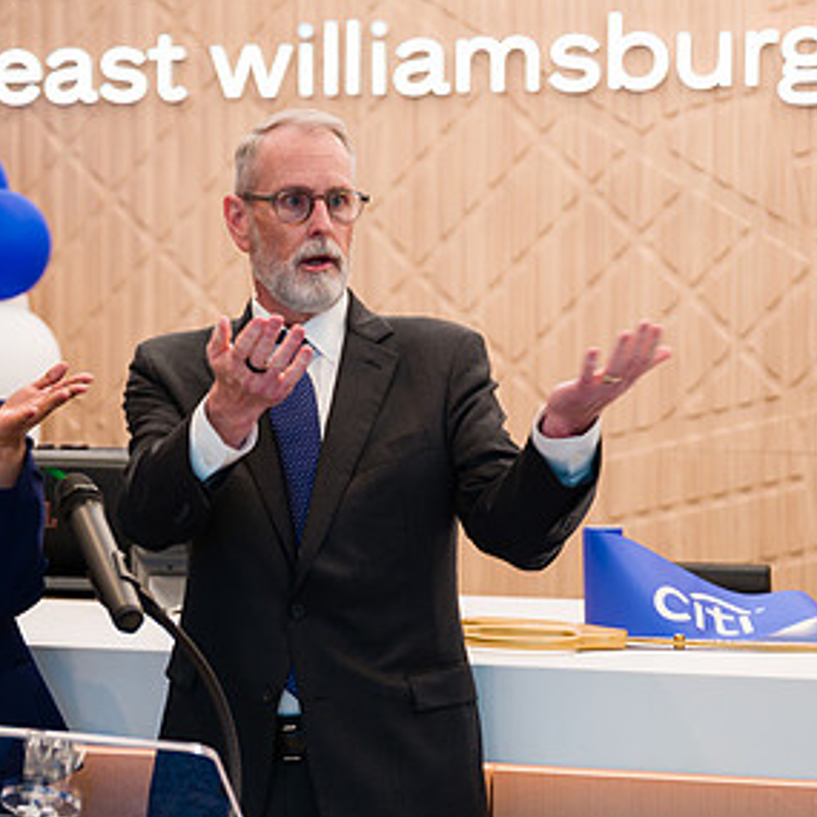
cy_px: 487
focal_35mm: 104
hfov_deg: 16.7
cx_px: 267
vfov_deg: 16.7
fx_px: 2777
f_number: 3.2
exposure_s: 1/200
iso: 400
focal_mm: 57
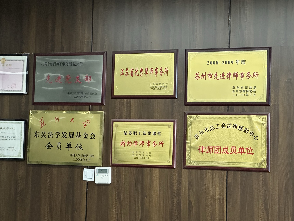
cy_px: 110
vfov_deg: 19.1
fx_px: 654
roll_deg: -1.9
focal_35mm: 77
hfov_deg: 25.3
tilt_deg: +4.3
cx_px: 147
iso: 640
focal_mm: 9
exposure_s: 1/50
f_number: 2.8
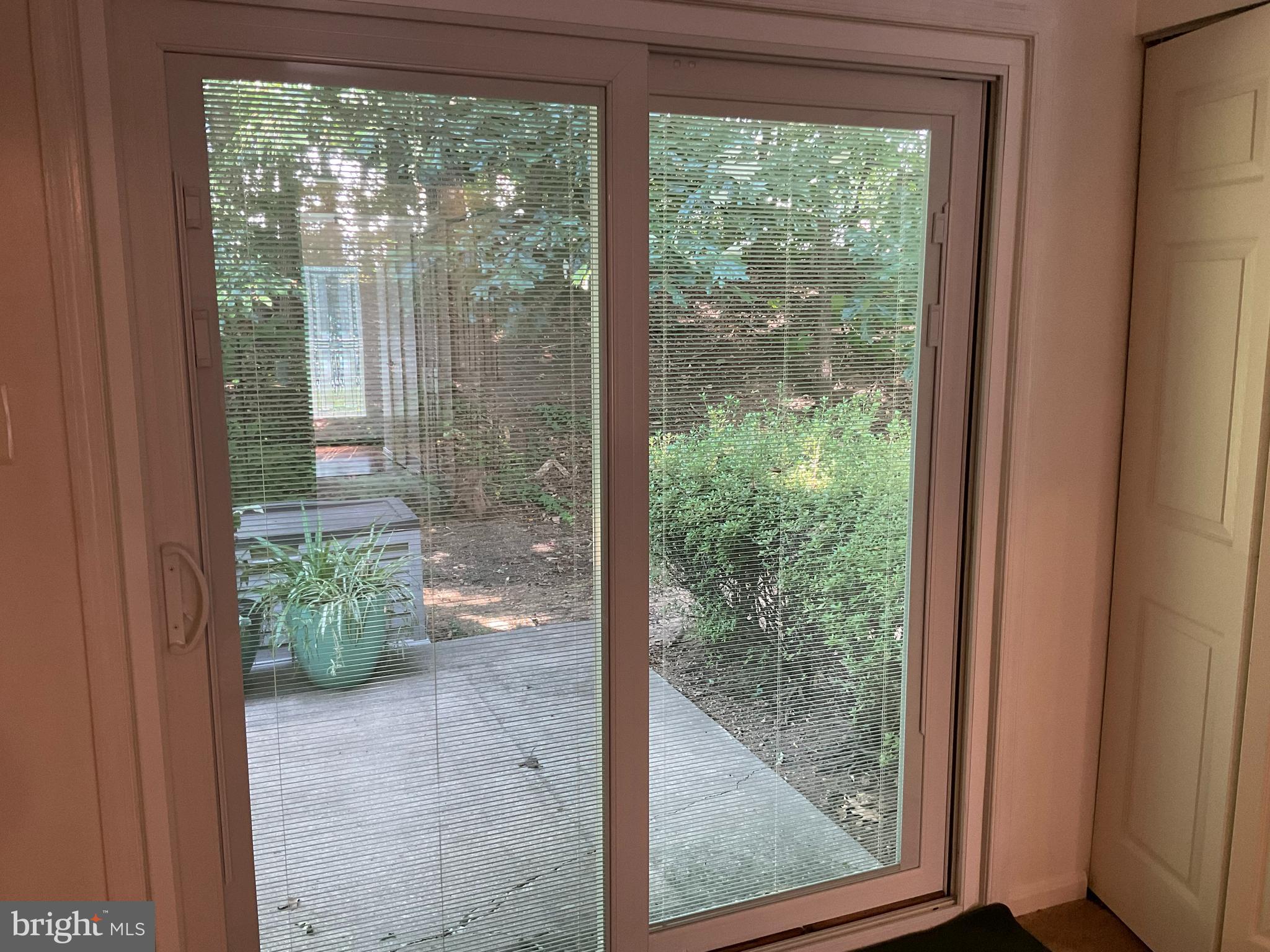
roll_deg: +0.2
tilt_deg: -8.8
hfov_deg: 61.7
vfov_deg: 48.2
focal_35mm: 29
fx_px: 1064
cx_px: 635
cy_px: 476
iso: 64
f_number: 1.8
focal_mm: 3
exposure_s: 1/60
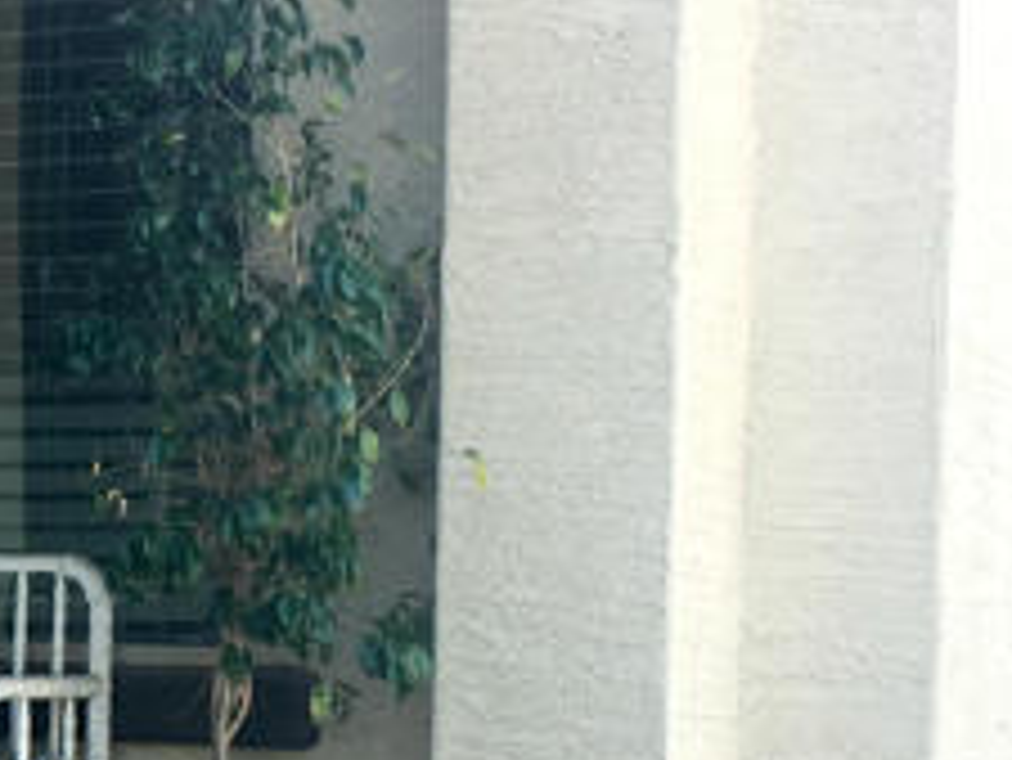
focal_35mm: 132
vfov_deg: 11.1
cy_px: 751
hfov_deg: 13.8
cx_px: -594
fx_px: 3861
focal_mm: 4.15
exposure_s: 1/120
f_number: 2.2
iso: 25
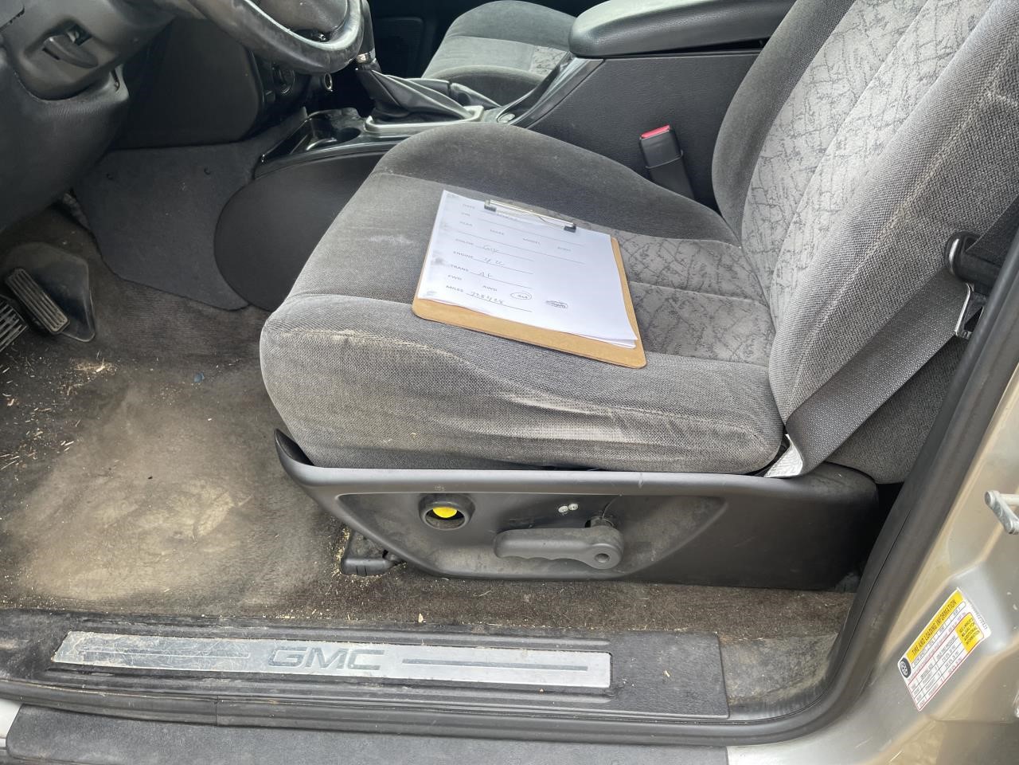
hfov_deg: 69.4
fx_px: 736
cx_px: 510
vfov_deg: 54.9
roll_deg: +3.4
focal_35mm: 25
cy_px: 382
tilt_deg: -33.9
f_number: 1.6
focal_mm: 5.1
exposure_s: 1/121
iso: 50
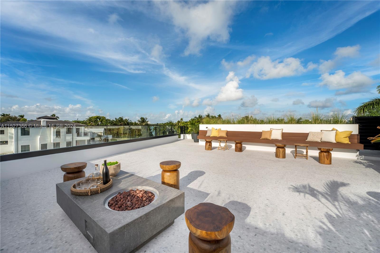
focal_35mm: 14
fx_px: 148
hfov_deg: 104.3
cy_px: 126
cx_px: 190
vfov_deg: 81.2
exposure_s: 1/200
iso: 100
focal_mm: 14
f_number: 11
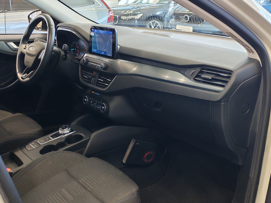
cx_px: 135
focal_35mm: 45
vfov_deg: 32.0
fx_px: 352
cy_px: 132
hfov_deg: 42.1
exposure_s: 1/100
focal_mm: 6.12
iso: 500
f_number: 1.9
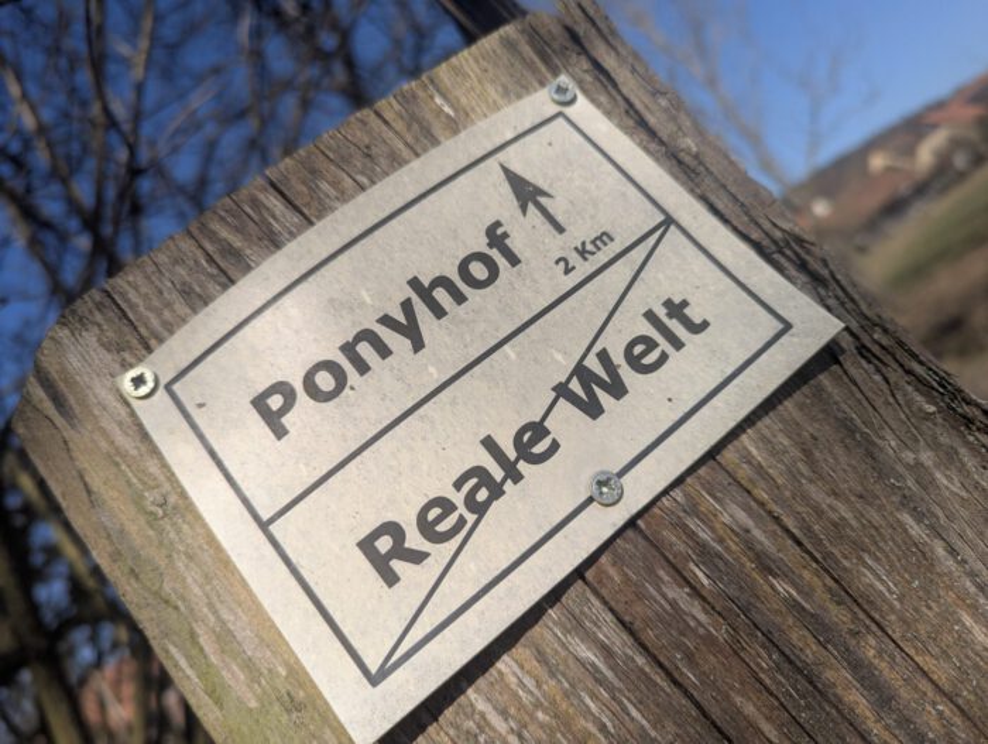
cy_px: 372
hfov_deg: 71.5
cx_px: 494
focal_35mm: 24
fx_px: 686
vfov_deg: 56.9
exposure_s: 1/2513
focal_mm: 6.81
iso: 47
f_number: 1.85
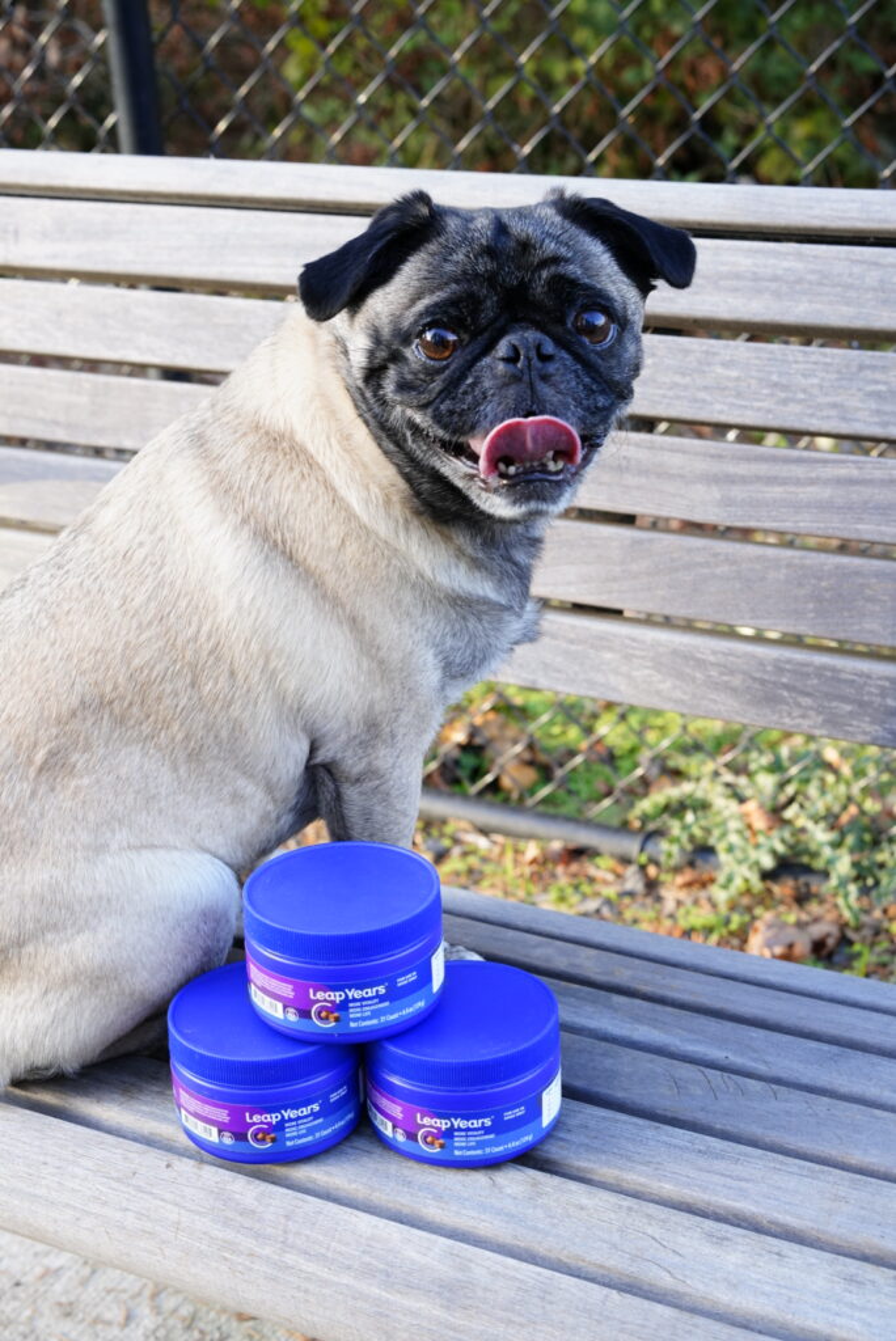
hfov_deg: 24.7
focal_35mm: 55
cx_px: 448
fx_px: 2050
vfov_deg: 36.2
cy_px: 670
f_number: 8
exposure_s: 1/100
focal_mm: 55
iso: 1000
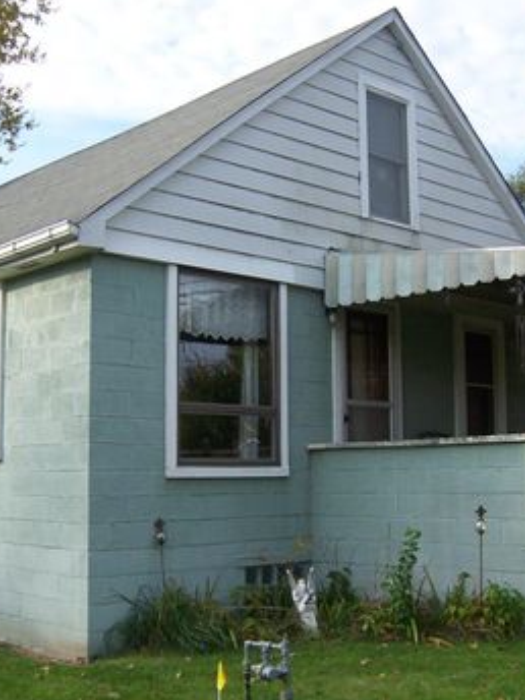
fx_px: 971
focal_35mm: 48
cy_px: 339
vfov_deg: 39.7
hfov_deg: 30.3
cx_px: 248
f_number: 3.4
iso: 80
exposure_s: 1/350
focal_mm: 5.5
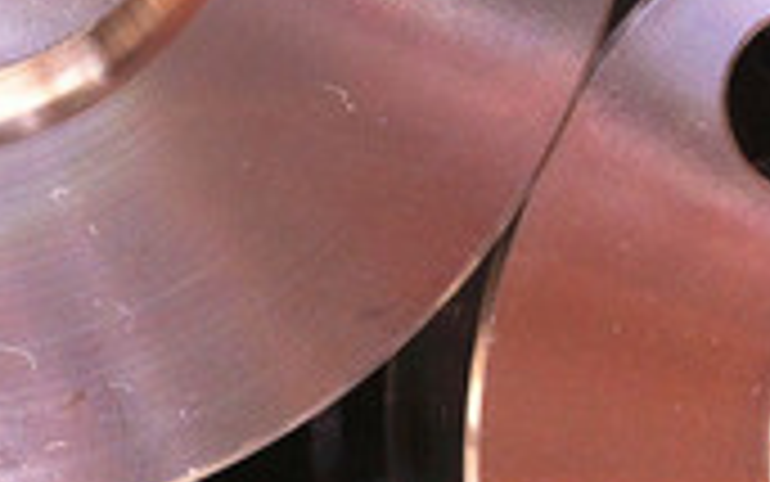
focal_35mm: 108
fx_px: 2267
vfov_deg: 11.8
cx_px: -288
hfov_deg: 17.8
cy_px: -160
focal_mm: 3.85
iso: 100
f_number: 2.8
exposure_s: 1/120
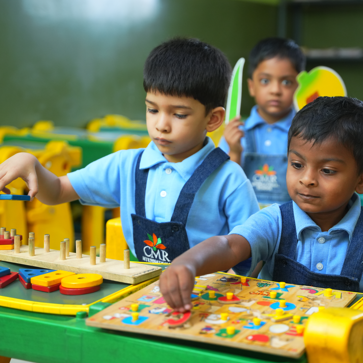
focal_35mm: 71
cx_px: 234
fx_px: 844
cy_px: 180
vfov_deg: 24.3
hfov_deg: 24.2
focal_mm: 55.1
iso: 1250
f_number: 2.8
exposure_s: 1/160
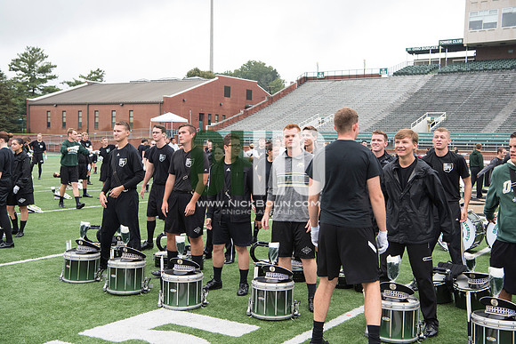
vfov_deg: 28.1
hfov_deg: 41.1
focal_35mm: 48
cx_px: 258
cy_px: 172
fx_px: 688
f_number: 5.6
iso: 640
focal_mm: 48
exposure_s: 1/500
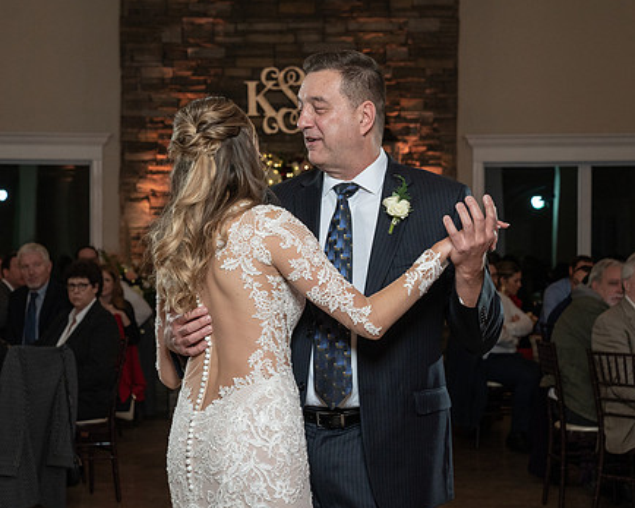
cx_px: 270
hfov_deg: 20.2
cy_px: 286
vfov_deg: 16.2
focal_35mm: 95
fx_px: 1785
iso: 2000
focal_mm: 70
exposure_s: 1/200
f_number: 5.6
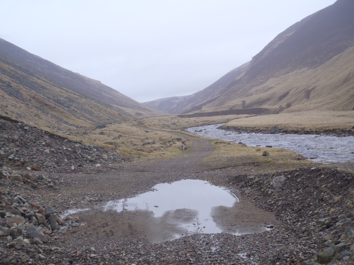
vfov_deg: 25.7
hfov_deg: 33.8
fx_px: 583
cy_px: 132
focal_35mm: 57
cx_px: 177
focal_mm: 10.34
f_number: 4.5
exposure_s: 1/100
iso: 100
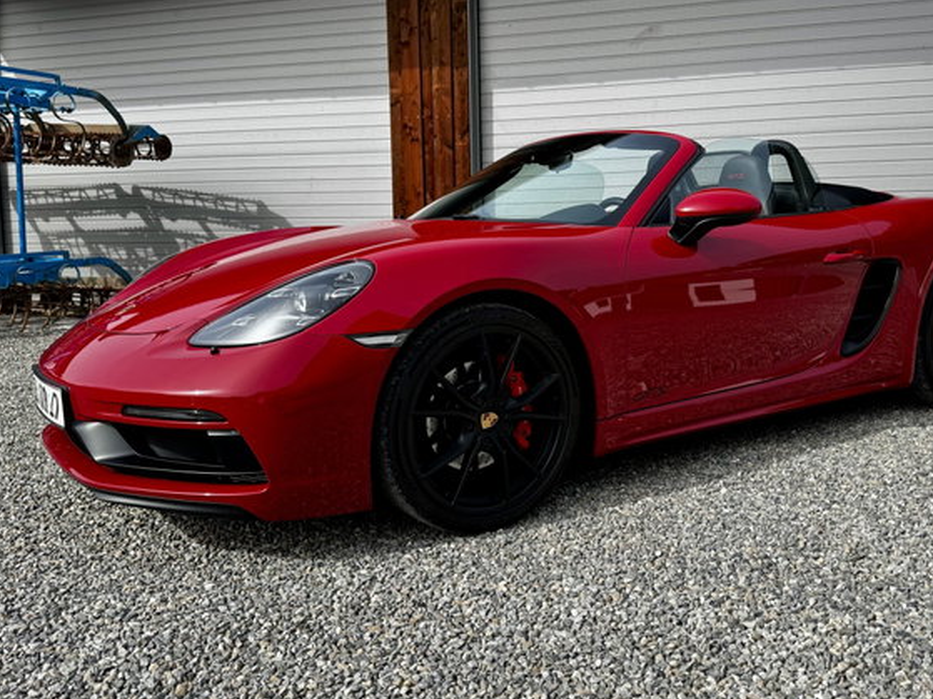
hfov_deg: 55.2
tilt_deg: -5.7
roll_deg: +1.3
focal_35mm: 33
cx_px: 524
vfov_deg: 42.9
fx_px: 889
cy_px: 320
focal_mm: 6.76
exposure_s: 1/3413
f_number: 1.78
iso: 80
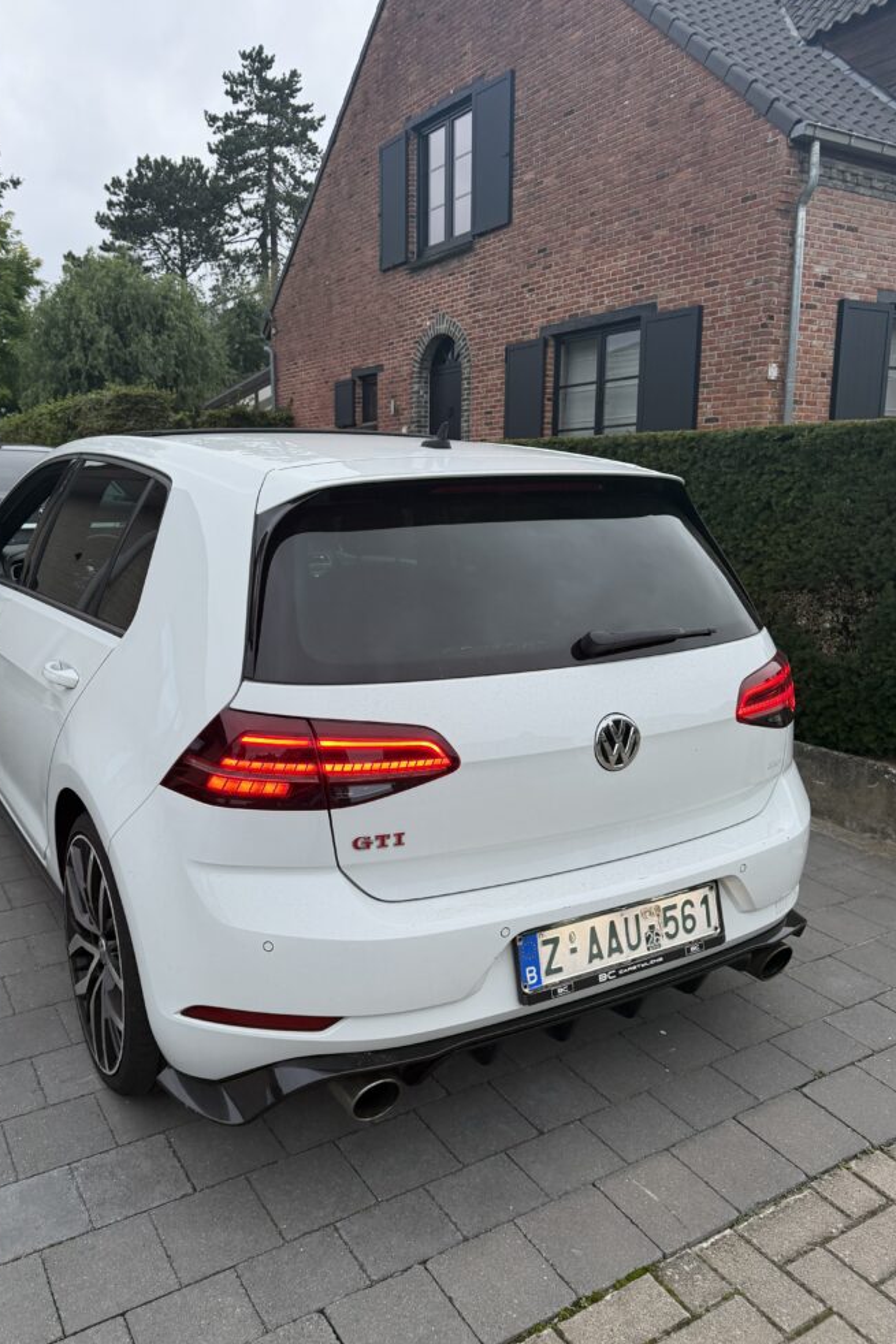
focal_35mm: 26
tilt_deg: -11.2
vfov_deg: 69.4
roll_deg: +0.3
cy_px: 689
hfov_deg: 49.3
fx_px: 971
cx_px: 373
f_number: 1.78
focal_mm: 6.76
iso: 160
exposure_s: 1/54
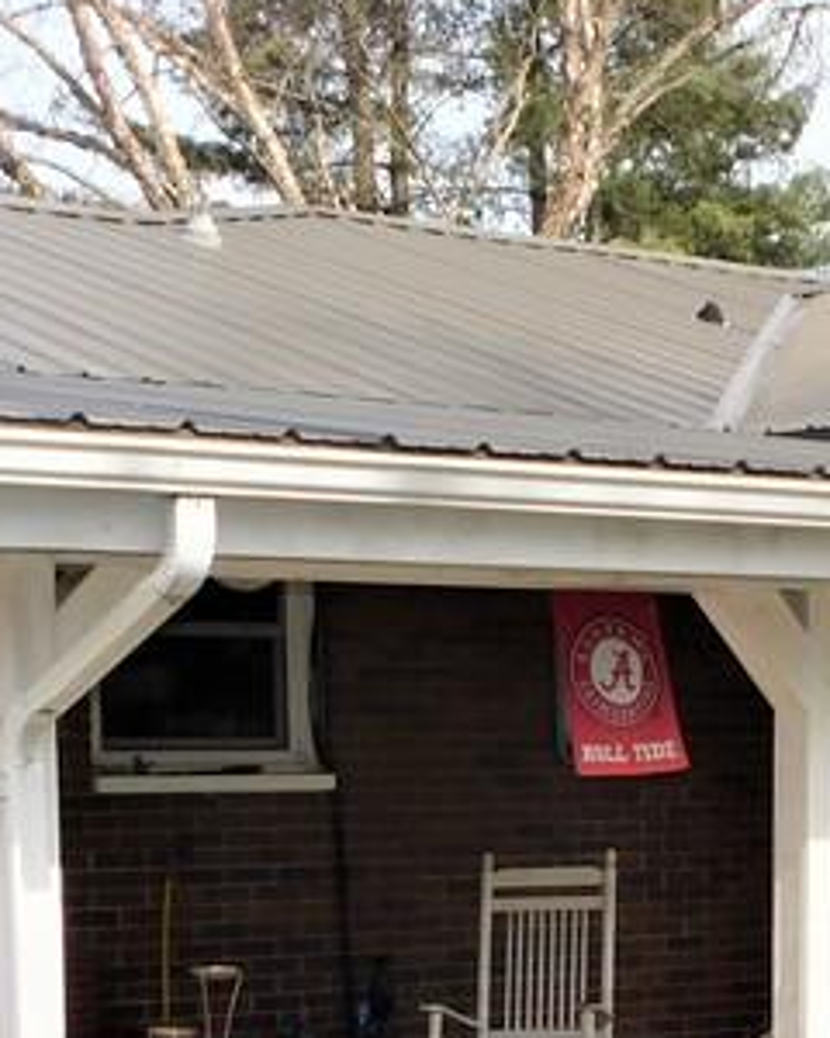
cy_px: 1069
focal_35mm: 100
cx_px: 692
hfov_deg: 15.3
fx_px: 3071
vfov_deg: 18.6
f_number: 3.2
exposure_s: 1/1000
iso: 125
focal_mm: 5.3
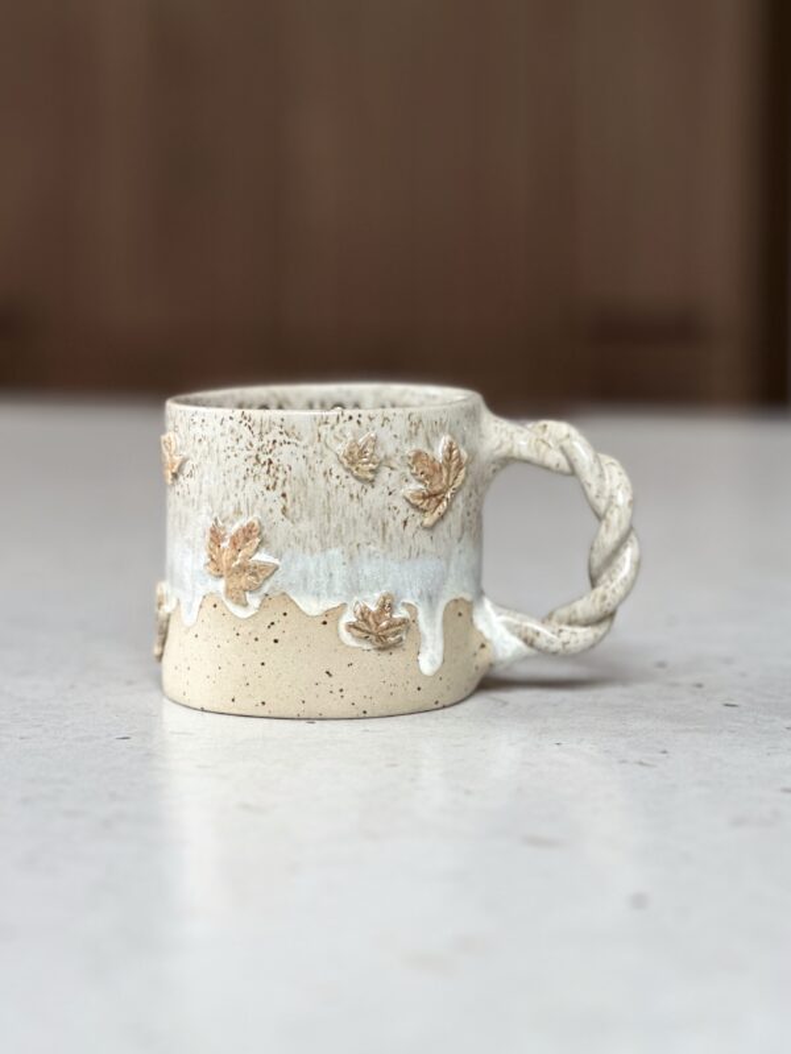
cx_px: 396
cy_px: 527
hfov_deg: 19.1
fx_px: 2346
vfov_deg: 25.3
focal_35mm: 77
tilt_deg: -6.8
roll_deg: -0.7
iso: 160
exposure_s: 1/121
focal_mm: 9
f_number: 2.8
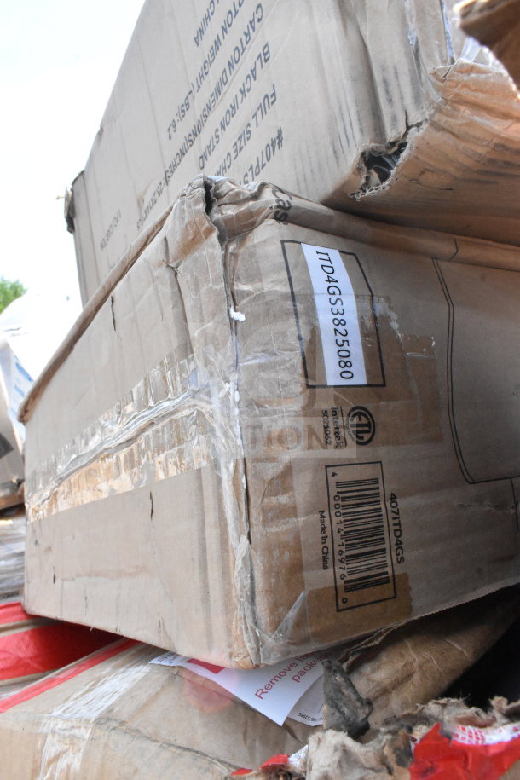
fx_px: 585
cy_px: 390
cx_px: 260
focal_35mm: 27
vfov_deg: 67.4
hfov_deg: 47.9
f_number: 18
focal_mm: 18
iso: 6400
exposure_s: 1/1250
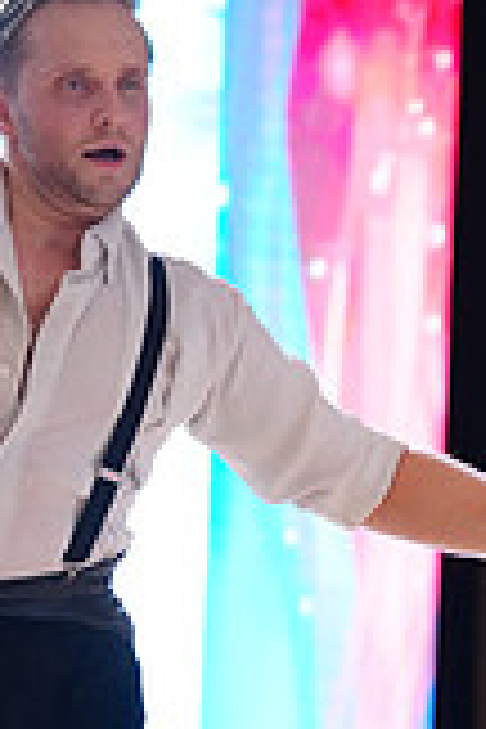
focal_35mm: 596
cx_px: 763
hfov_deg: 2.3
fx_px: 12068
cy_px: 1107
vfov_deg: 3.4
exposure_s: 1/250
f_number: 4
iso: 2500
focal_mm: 166
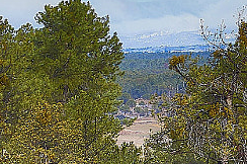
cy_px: 169
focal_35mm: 492
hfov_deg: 4.2
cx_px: 255
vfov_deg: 2.8
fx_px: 3371
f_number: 10
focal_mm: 50
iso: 100
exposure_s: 1/125
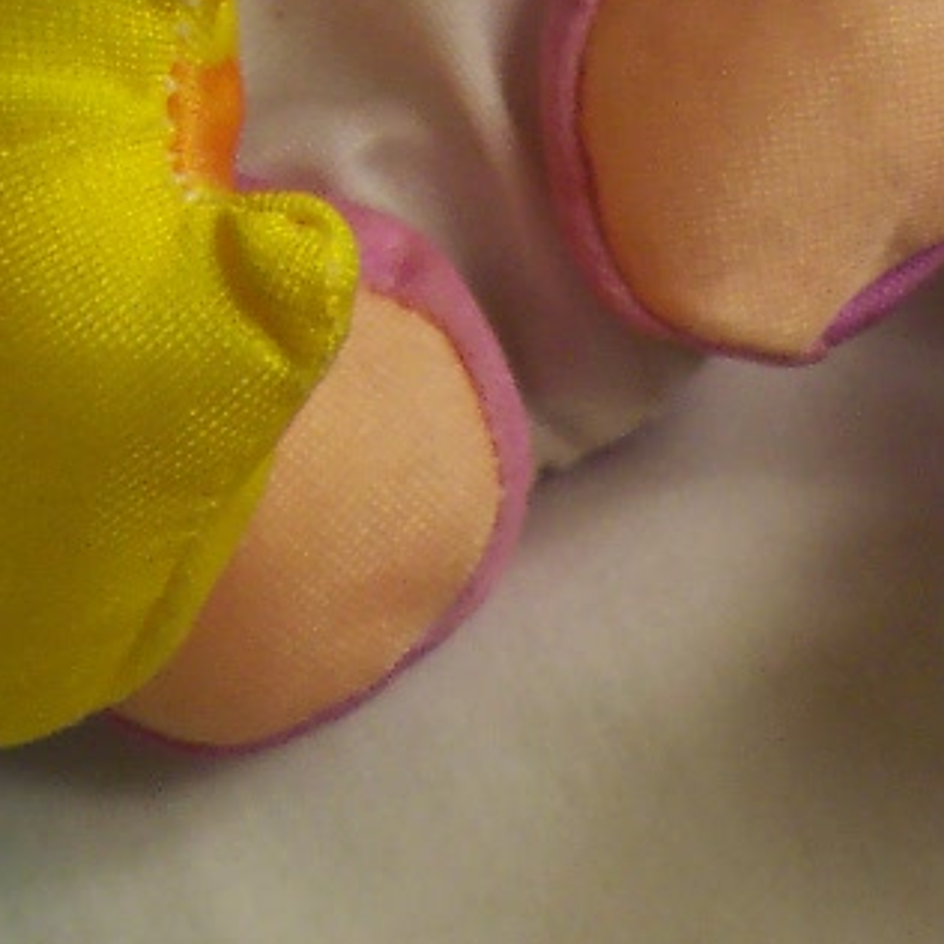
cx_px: 1267
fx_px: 3826
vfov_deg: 13.8
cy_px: 1016
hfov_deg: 13.5
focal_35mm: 124
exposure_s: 1/250
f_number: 2.8
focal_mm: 5.6
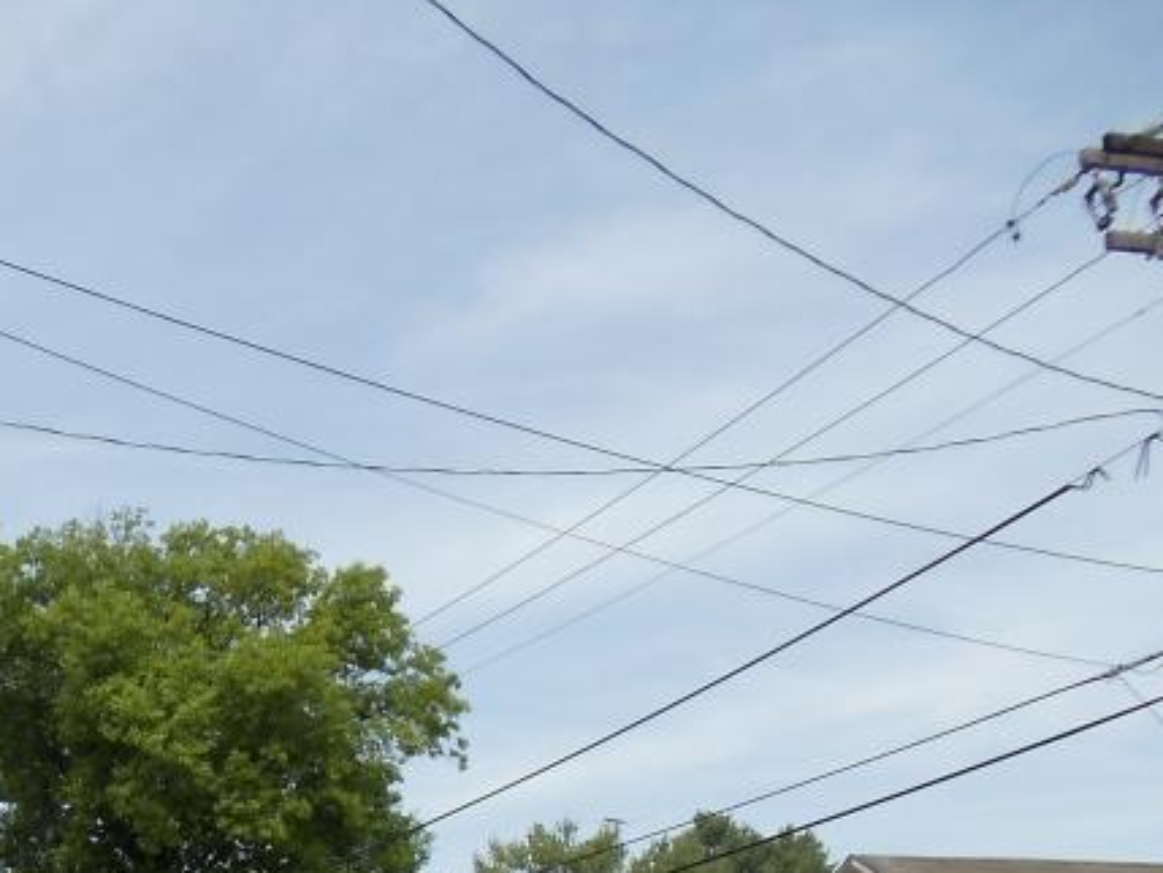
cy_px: 1018
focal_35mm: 105
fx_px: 3529
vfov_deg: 13.7
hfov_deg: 18.1
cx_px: -65
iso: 80
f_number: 7.1
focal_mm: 6
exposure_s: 1/160
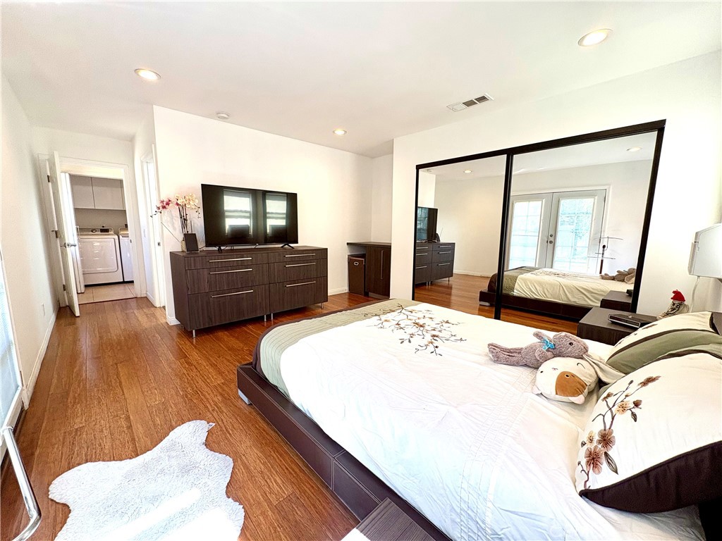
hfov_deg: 102.1
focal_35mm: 14
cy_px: 270
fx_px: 292
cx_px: 361
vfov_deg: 85.7
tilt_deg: -8.3
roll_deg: -0.2
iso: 125
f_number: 2.2
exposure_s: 1/120
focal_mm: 2.22
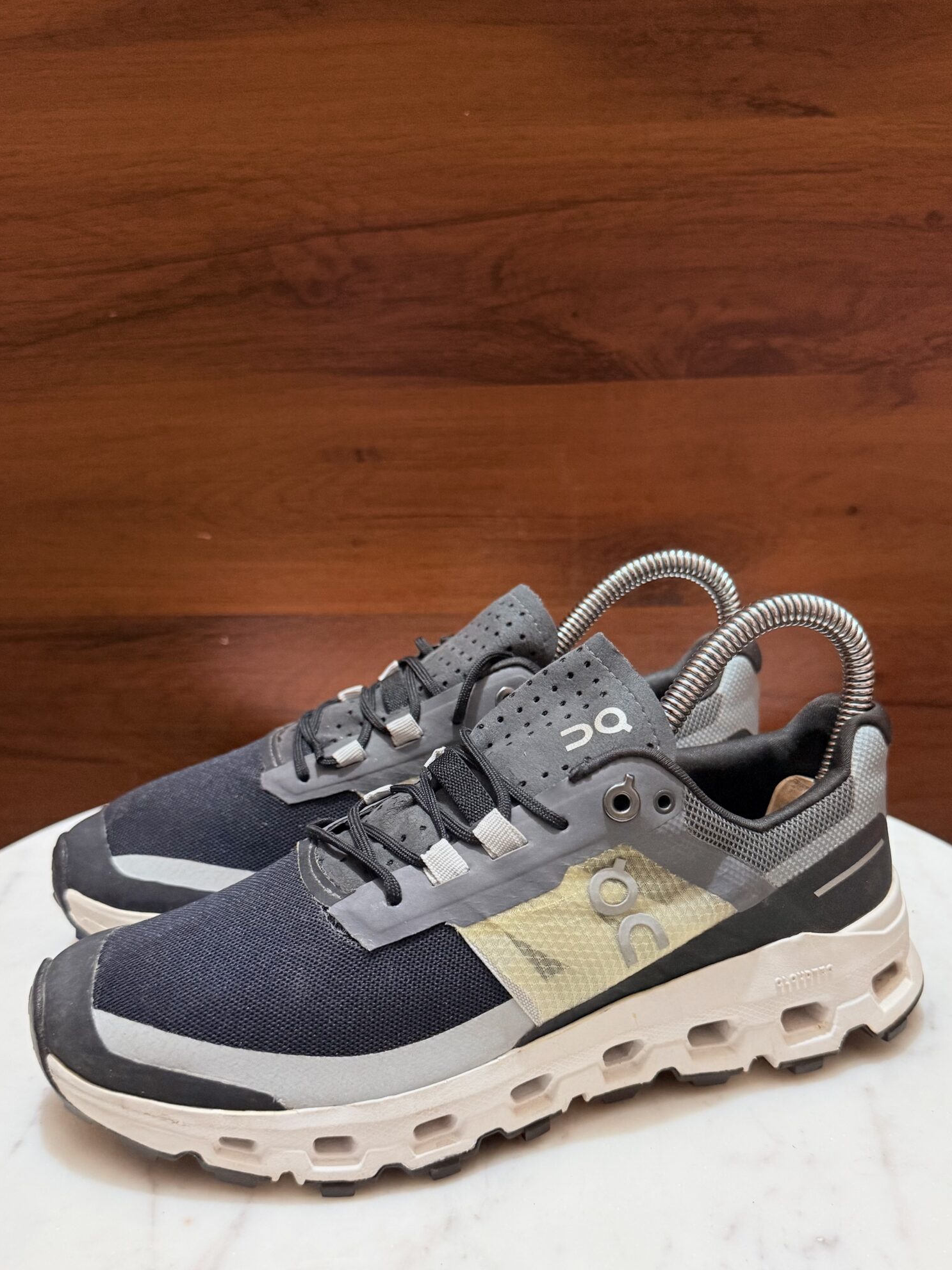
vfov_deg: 58.0
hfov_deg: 45.4
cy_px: 747
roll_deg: +0.9
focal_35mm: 31
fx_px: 1137
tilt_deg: -18.9
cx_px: 521
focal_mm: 6.76
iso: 250
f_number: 1.78
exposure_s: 1/50
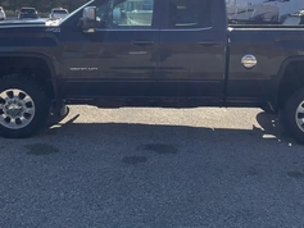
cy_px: 63
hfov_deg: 38.8
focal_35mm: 49
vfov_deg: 29.3
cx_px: 169
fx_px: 431
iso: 25
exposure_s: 1/2058
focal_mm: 3
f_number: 1.8
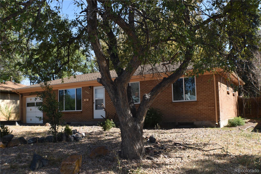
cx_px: 130
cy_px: 87
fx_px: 326
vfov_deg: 29.9
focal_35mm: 45
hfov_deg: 43.6
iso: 100
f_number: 7.1
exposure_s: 1/200
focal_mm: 30
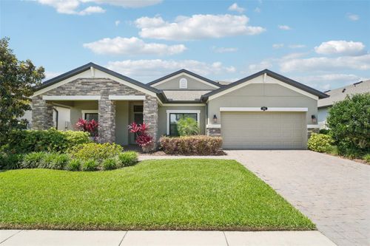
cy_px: 123
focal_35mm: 17
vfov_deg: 71.0
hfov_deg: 94.0
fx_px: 173
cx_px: 185
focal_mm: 16.8
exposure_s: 1/1000
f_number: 8
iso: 400
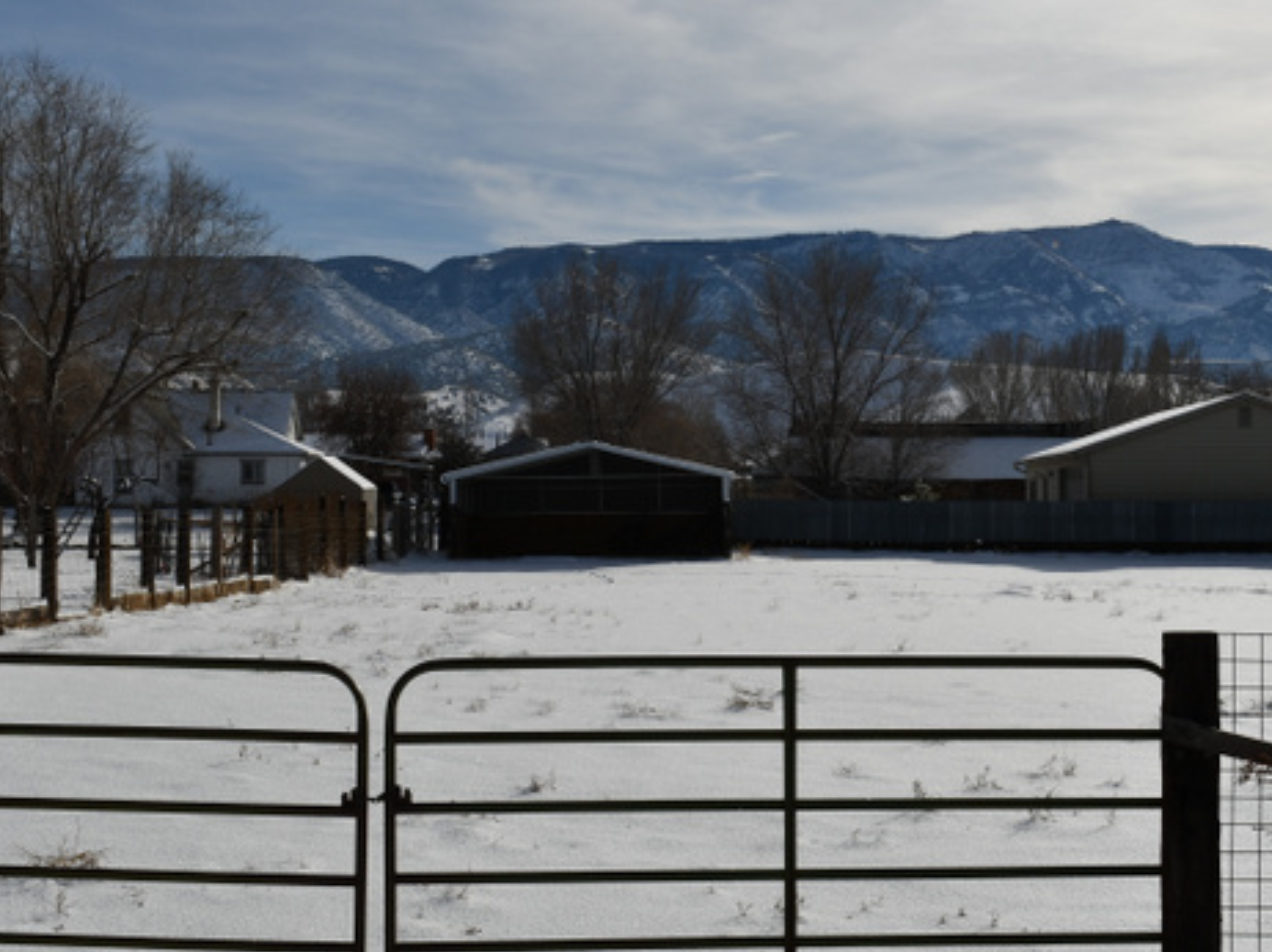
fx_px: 2351
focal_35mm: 64
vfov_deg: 22.9
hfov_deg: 30.3
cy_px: 444
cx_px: 705
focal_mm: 32
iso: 100
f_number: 11
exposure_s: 1/500
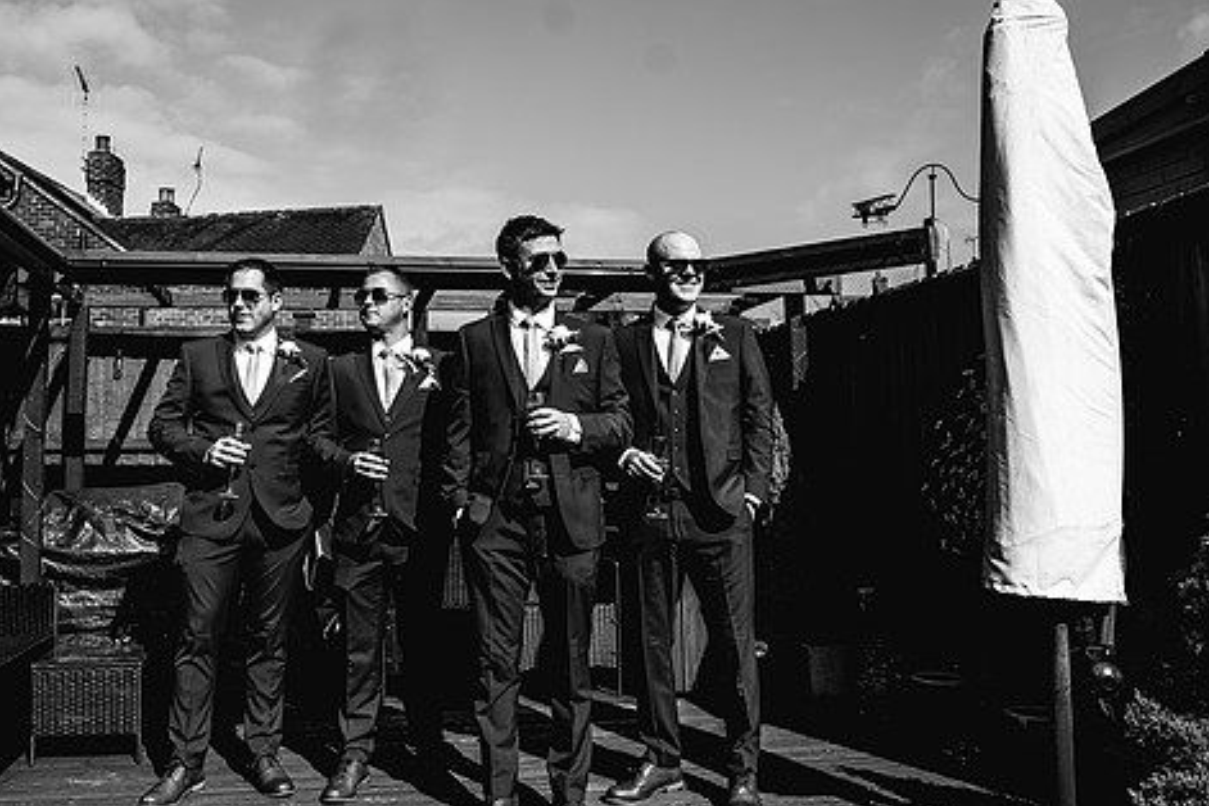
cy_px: 368
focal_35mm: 30
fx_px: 1007
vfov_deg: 43.6
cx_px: 472
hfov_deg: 61.3
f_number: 3.5
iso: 50
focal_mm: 24
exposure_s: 1/1000
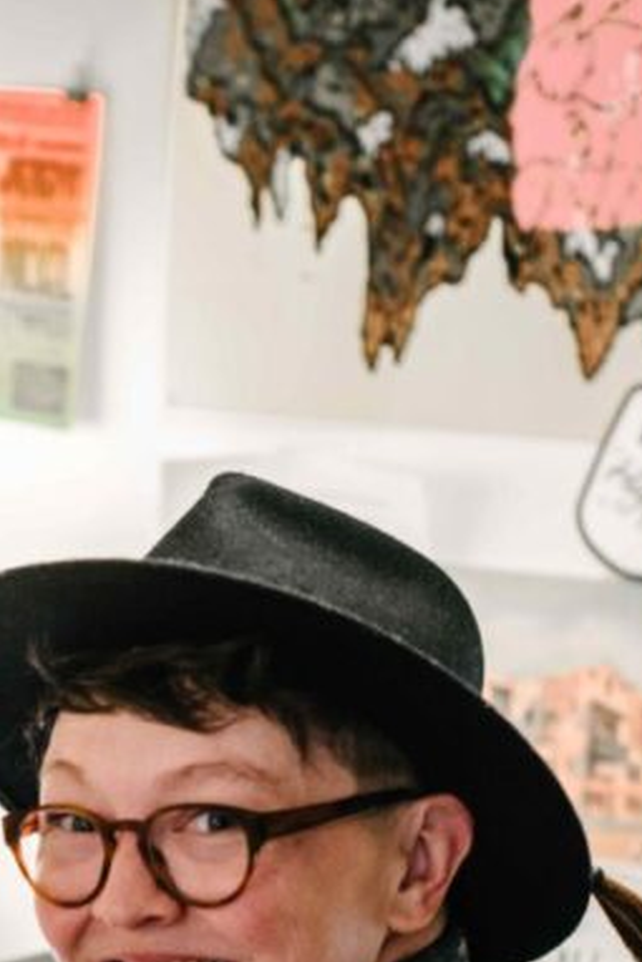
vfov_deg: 15.0
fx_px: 3581
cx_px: -72
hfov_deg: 10.1
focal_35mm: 134
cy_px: 947
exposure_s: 1/60
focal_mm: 50
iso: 1000
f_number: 3.2
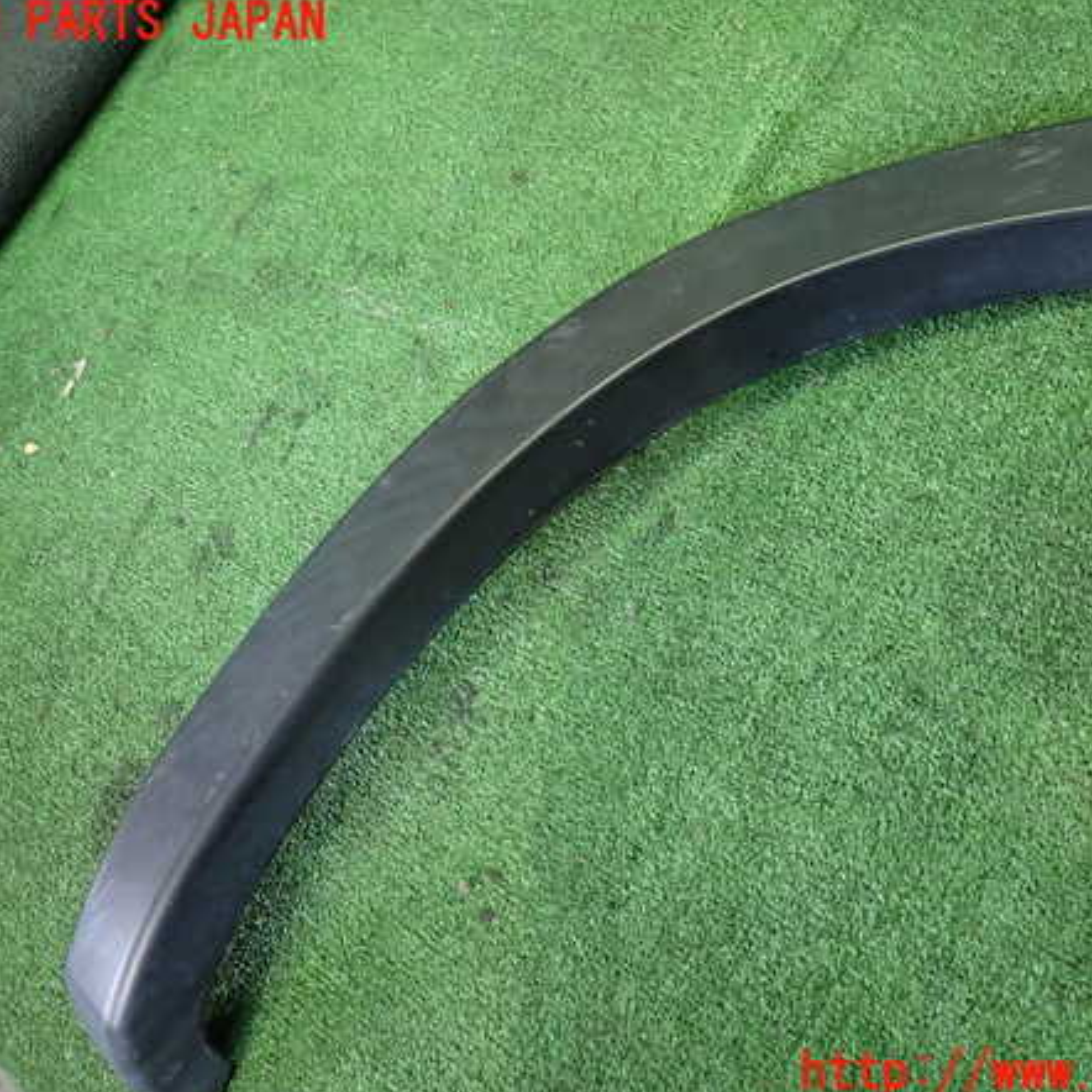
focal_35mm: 30
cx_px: 618
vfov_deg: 54.0
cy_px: 548
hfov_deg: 53.9
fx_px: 1071
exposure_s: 1/30
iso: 500
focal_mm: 4.5
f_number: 2
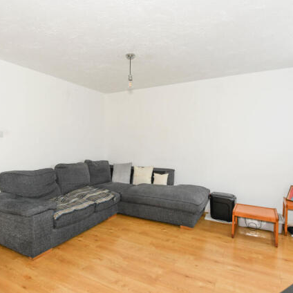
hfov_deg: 71.8
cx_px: 127
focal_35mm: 21
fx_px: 201
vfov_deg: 72.1
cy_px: 150
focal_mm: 16
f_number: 6.3
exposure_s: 1/80
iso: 640
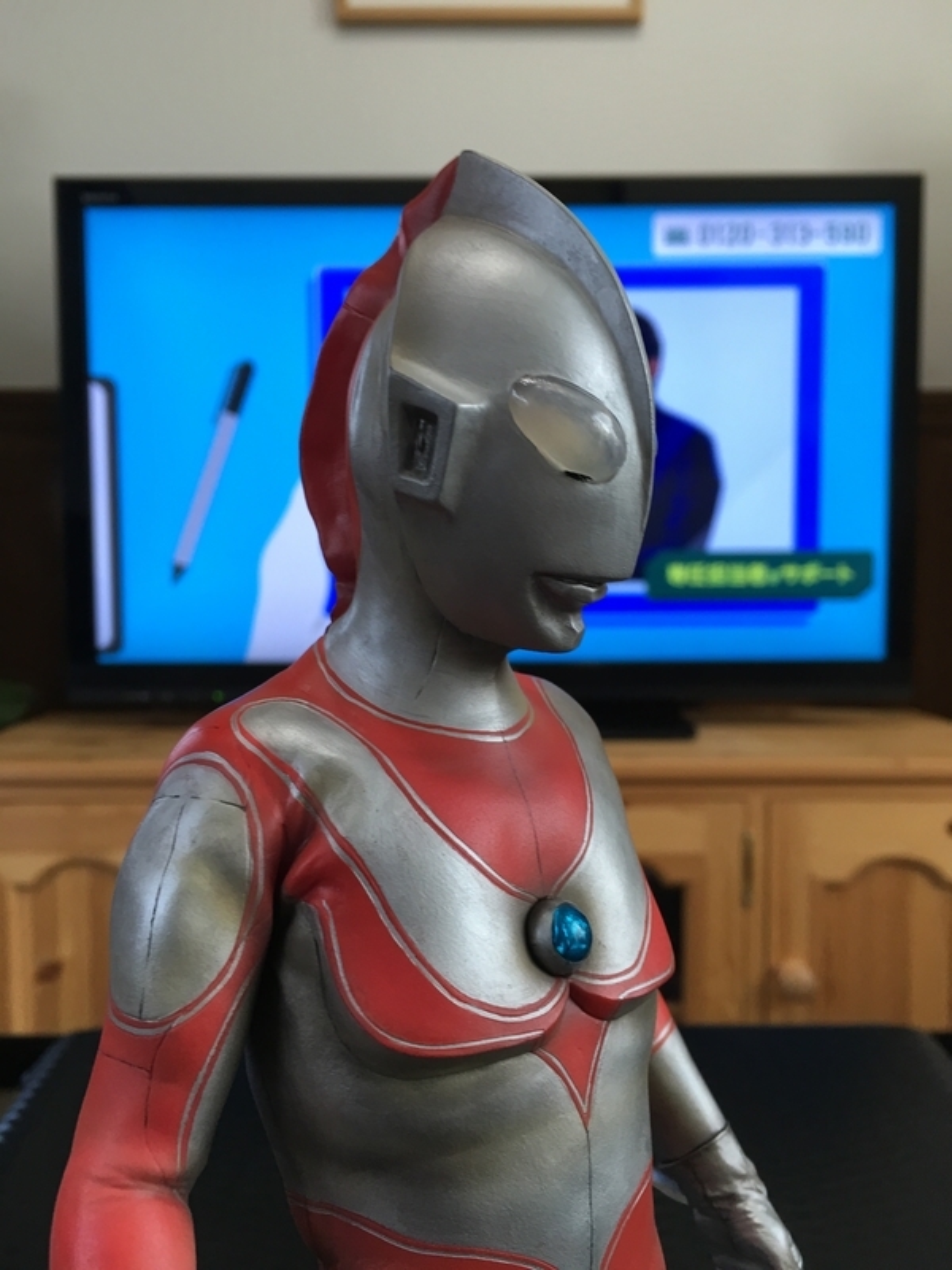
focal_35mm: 29
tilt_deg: -3.6
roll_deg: -0.1
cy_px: 635
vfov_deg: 61.7
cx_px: 476
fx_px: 1063
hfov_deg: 48.2
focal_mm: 4.15
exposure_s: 1/15
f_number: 2.2
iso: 25
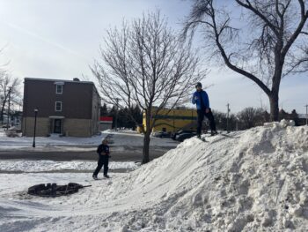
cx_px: 154
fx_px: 231
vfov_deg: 53.1
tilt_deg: +3.0
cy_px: 116
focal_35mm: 26
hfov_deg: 67.3
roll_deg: -1.7
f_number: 1.6
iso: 50
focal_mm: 5.96
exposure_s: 1/6329
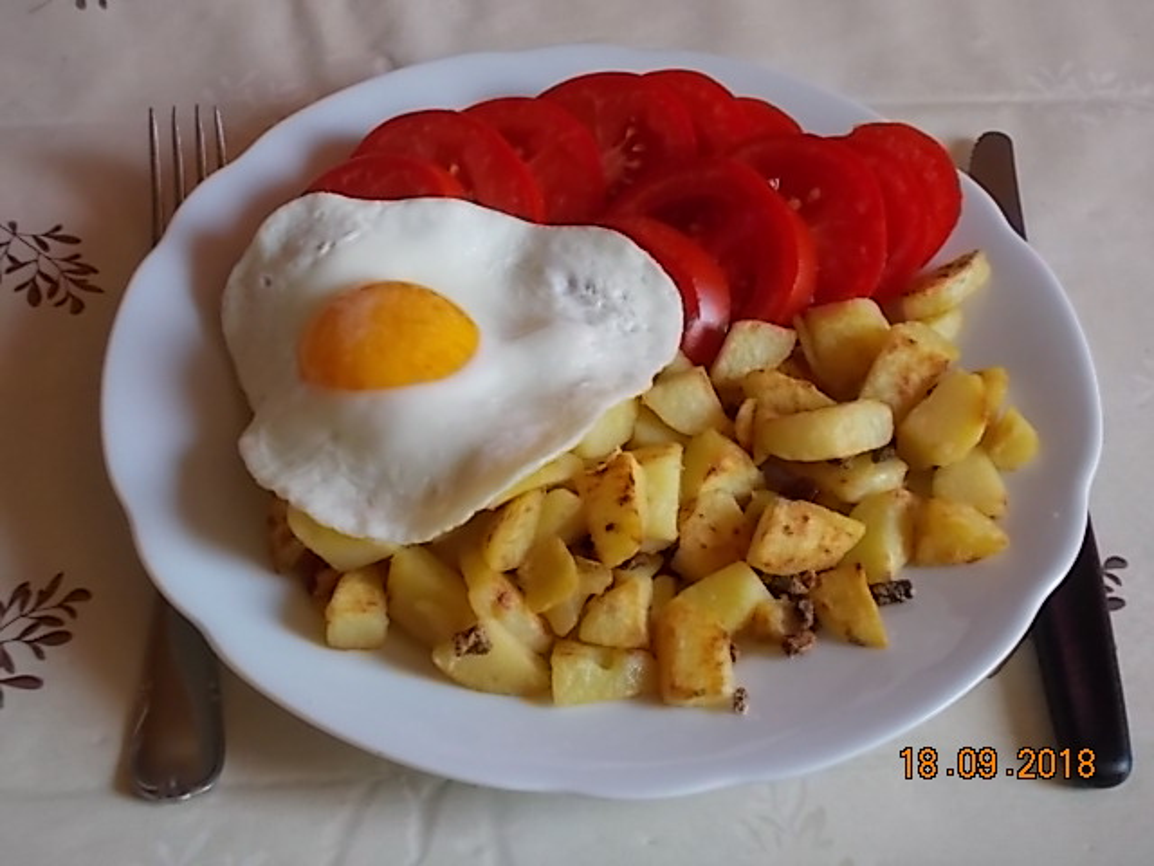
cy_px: 433
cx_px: 577
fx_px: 1934
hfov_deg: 33.2
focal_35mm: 58
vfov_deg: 25.2
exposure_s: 1/30
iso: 200
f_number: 4.9
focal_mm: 10.3
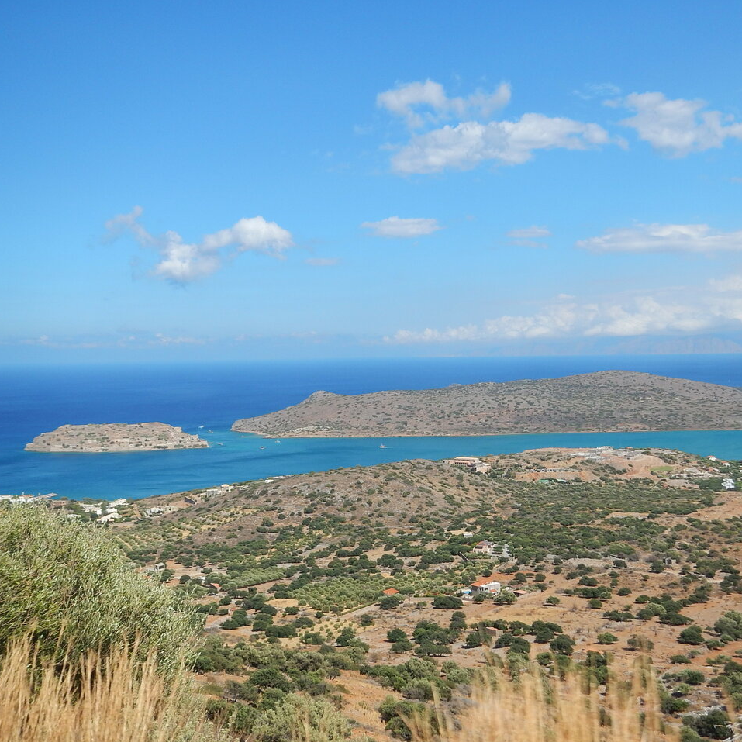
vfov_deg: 42.8
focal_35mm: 39
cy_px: 371
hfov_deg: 42.8
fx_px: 946
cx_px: 412
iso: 125
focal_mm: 5.9
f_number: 3.9
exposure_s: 1/1250
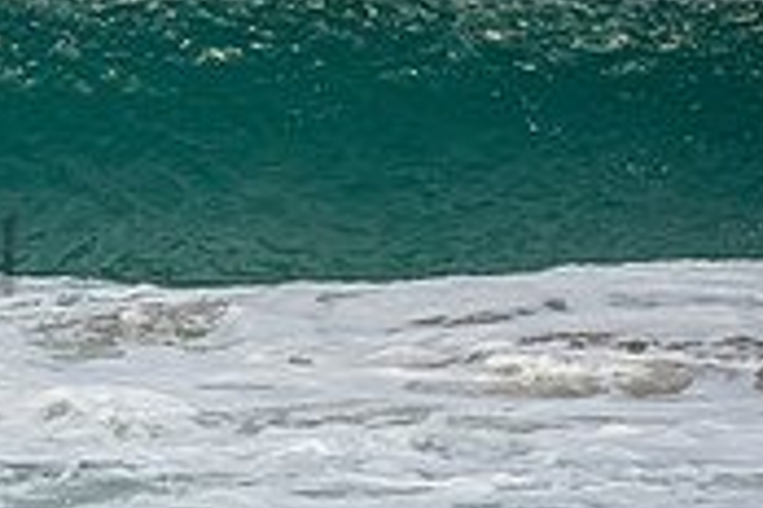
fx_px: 21172
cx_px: -447
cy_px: 195
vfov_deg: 1.4
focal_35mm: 999
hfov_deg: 2.1
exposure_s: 1/800
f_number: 5.6
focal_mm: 200
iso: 200
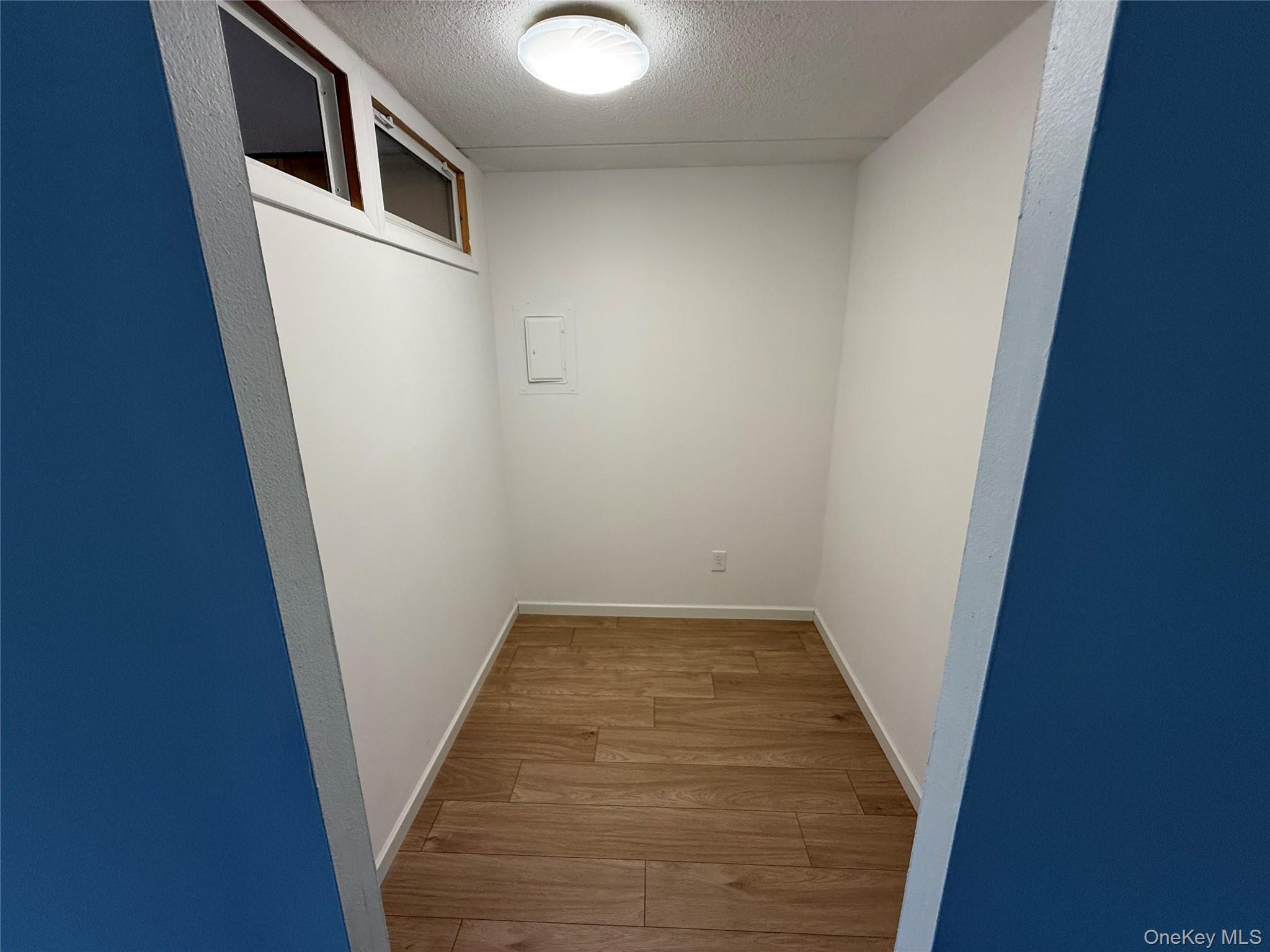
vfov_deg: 85.7
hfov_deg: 102.1
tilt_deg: -14.4
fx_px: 514
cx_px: 635
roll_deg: +1.4
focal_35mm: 14
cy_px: 476
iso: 160
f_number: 2.2
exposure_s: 1/120
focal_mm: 2.22
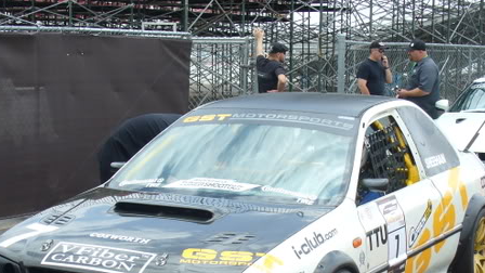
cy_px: 239
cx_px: 232
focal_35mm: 84
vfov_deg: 14.3
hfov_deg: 25.3
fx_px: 1080
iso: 80
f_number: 6.2
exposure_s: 1/200
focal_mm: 8.9
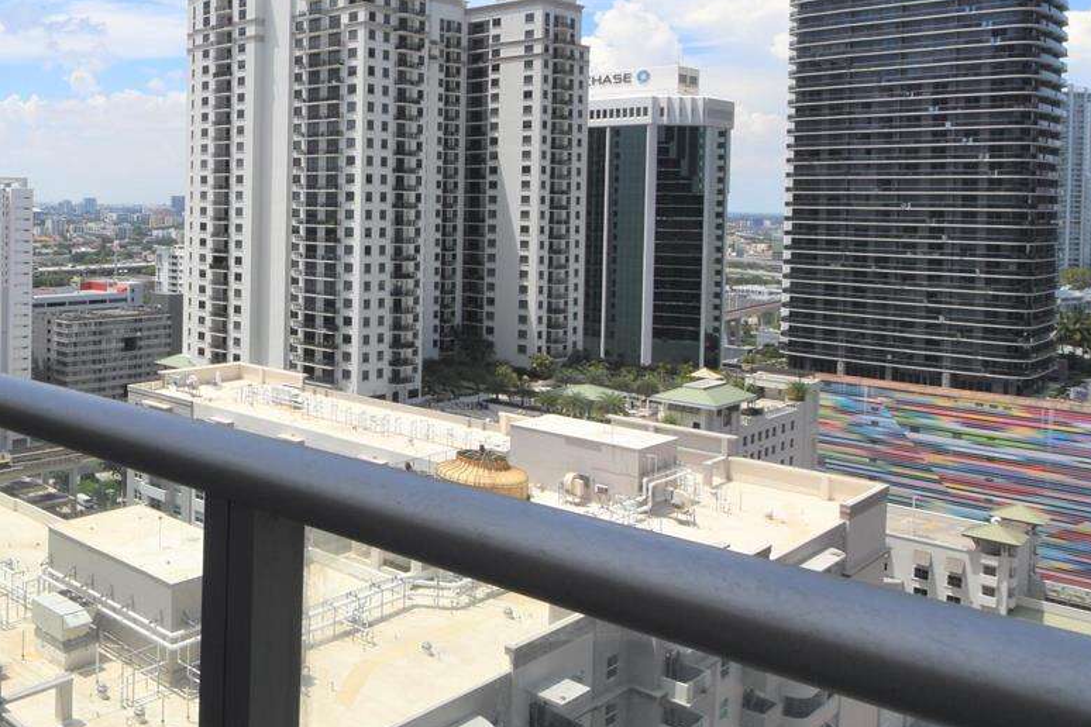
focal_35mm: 31
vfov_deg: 41.3
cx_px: 21
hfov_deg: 50.0
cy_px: 197
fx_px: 939
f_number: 13
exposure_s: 1/250
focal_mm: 10
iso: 200
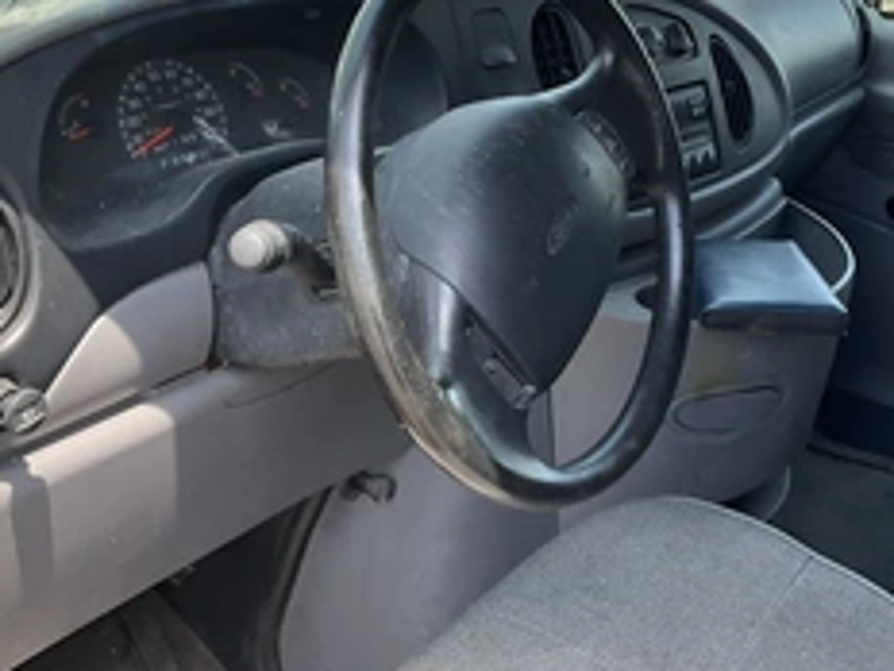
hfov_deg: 37.9
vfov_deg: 28.9
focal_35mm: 50
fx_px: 1291
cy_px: 228
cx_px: 566
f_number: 1.8
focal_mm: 3
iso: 20
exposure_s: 1/232
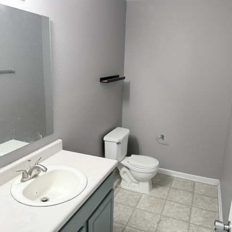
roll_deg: -2.7
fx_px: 220
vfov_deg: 55.6
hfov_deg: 55.5
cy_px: 115
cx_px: 126
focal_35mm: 29
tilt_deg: -13.6
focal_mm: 6.76
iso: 160
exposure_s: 1/60
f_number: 1.78
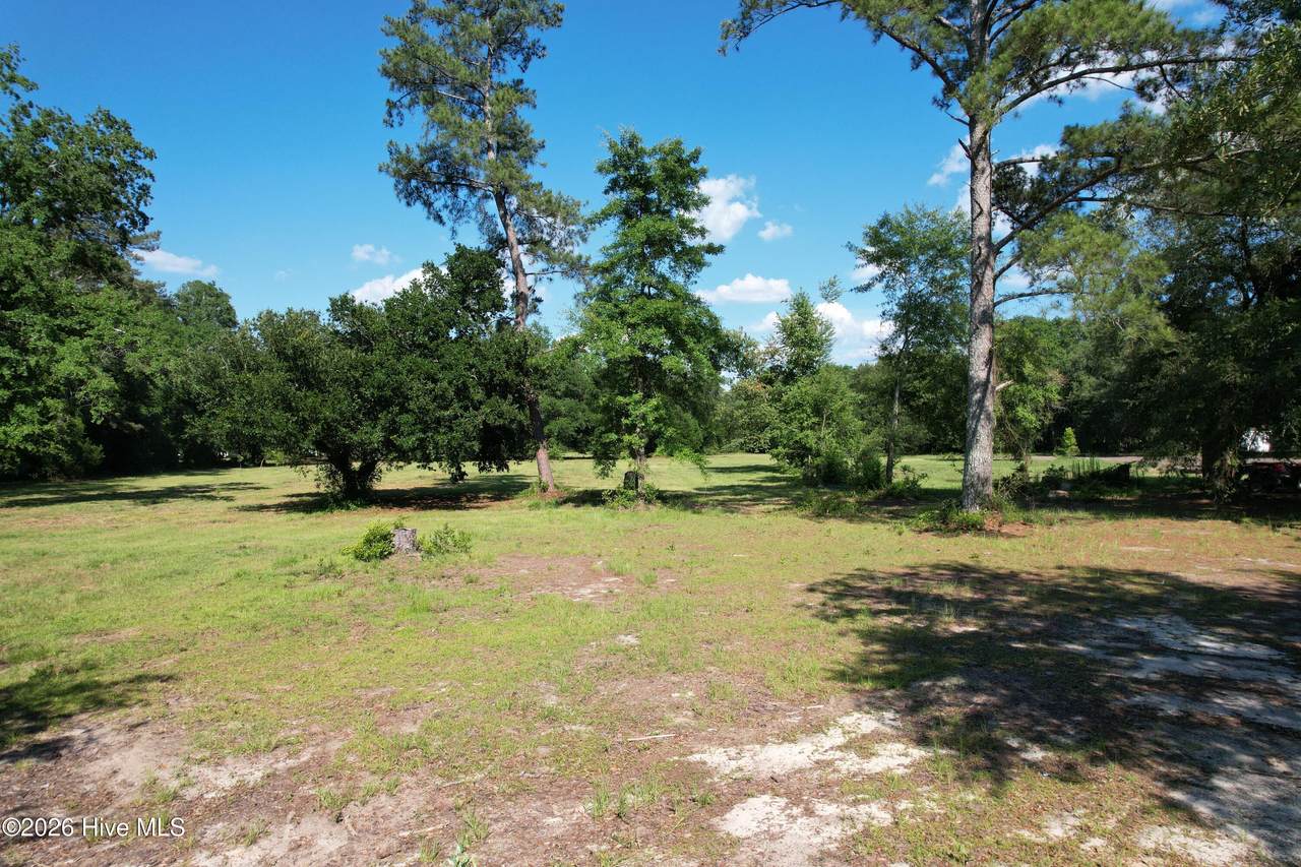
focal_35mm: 22
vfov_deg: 57.2
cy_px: 434
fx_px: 795
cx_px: 650
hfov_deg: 78.6
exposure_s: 1/1250
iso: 100
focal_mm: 8.38
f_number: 2.8
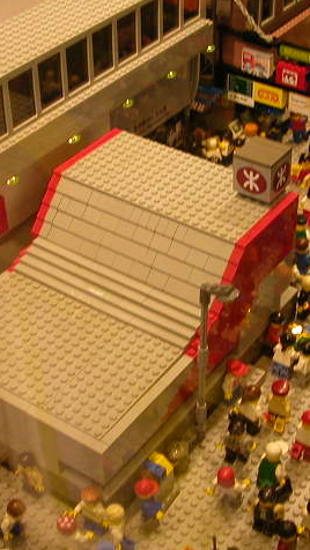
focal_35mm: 63
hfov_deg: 19.1
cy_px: 275
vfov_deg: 33.3
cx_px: 186
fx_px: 920
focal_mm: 6.6
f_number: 2.9
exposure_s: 1/30
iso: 117
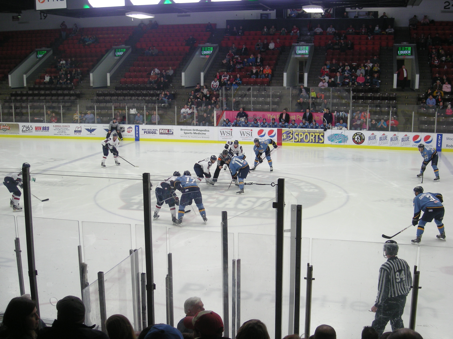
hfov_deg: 42.9
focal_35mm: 44
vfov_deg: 32.9
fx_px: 576
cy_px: 170
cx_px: 226
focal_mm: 7.1
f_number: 3.1
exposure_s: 1/60
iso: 109
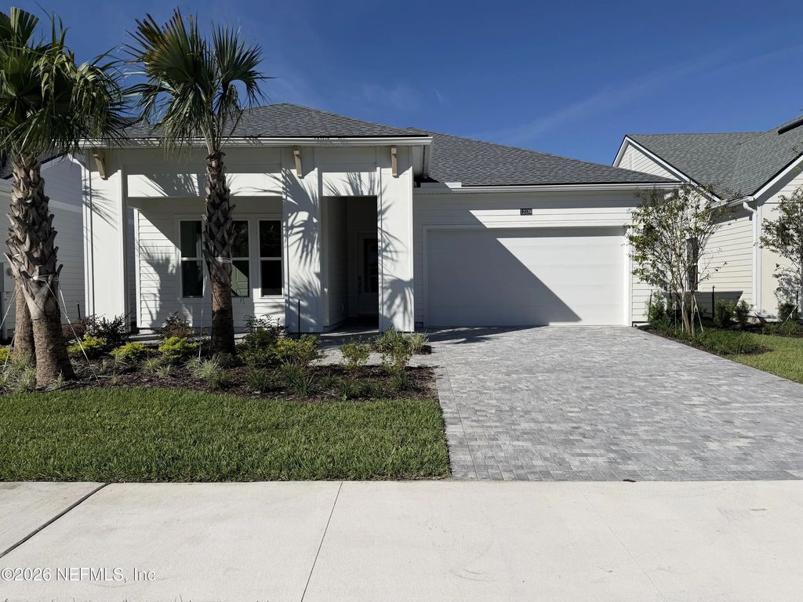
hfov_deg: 71.6
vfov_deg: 56.8
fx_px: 557
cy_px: 301
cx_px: 402
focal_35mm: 24
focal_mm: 6.76
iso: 80
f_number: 1.78
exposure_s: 1/10309
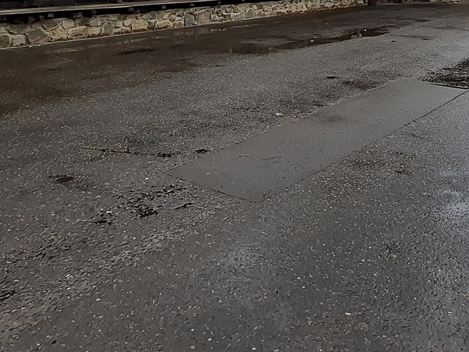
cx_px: 322
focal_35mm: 40
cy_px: -89
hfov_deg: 45.9
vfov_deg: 29.8
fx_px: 542
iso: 40
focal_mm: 1.74
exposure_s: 1/451
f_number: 2.2
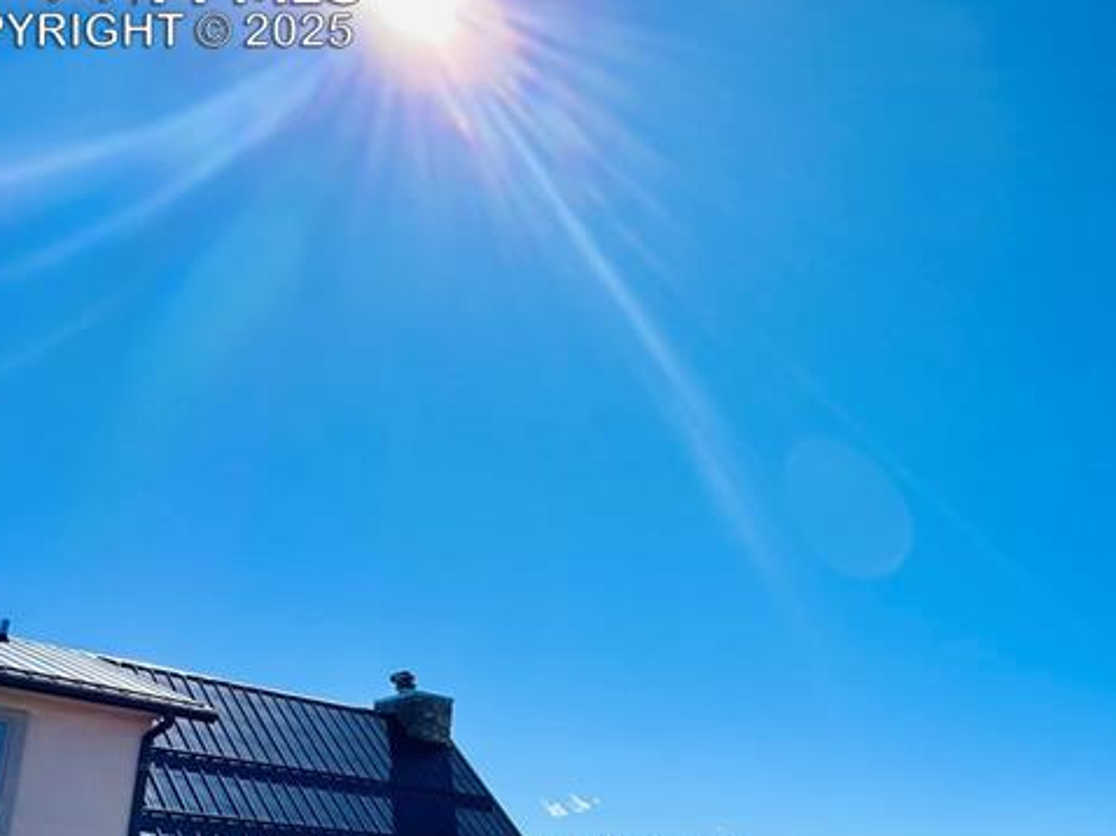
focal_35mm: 30
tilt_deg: +9.0
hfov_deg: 50.0
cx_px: 1090
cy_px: 814
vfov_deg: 41.4
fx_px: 967
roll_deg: +0.0
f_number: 2.2
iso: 50
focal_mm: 2.22
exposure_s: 1/2353
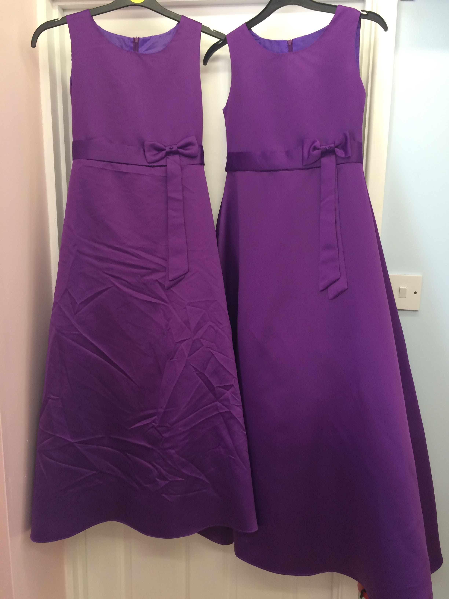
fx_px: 502
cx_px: 224
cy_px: 300
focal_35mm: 29
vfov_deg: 61.7
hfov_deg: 48.2
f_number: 2.2
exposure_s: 1/33
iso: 64
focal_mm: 4.15
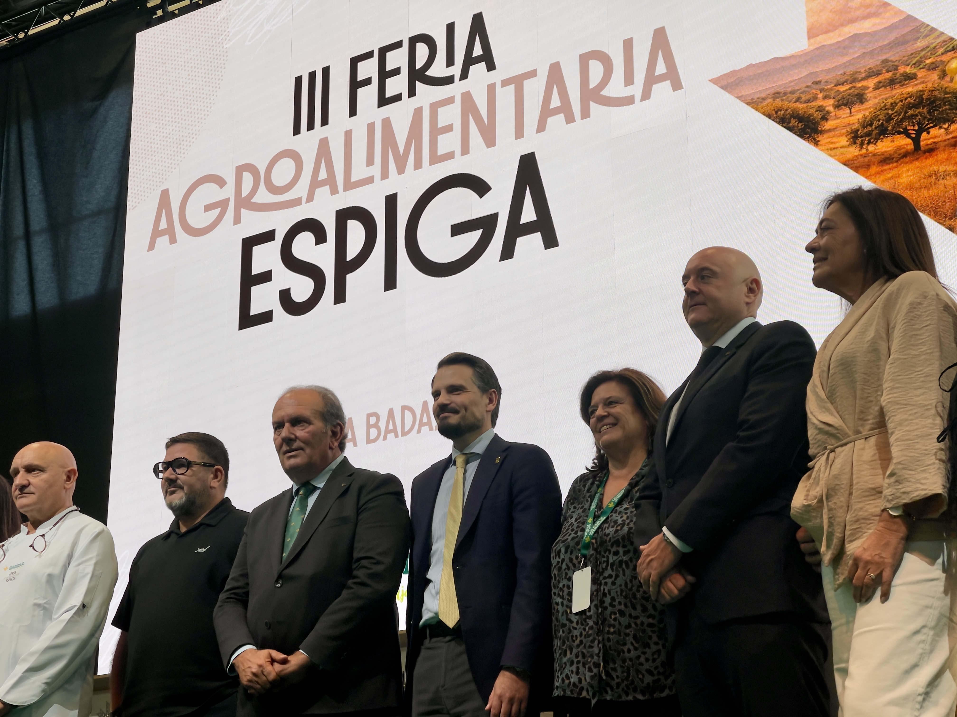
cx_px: 478
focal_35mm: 64
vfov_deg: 22.9
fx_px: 1769
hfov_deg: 30.3
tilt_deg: +19.9
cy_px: 358
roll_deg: +0.5
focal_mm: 7.5
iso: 32
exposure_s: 1/120
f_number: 2.2
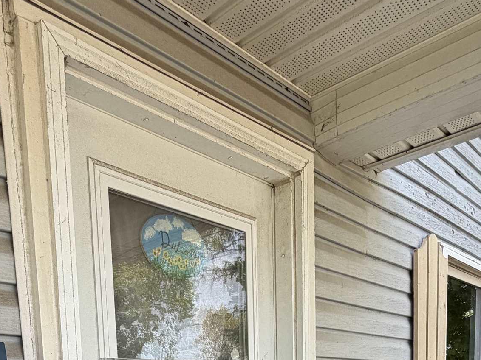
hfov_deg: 48.9
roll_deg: +2.5
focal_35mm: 38
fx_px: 528
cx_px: 219
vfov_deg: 29.9
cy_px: 471
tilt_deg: -7.7
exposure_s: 1/405
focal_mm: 2.22
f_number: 2.2
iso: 50
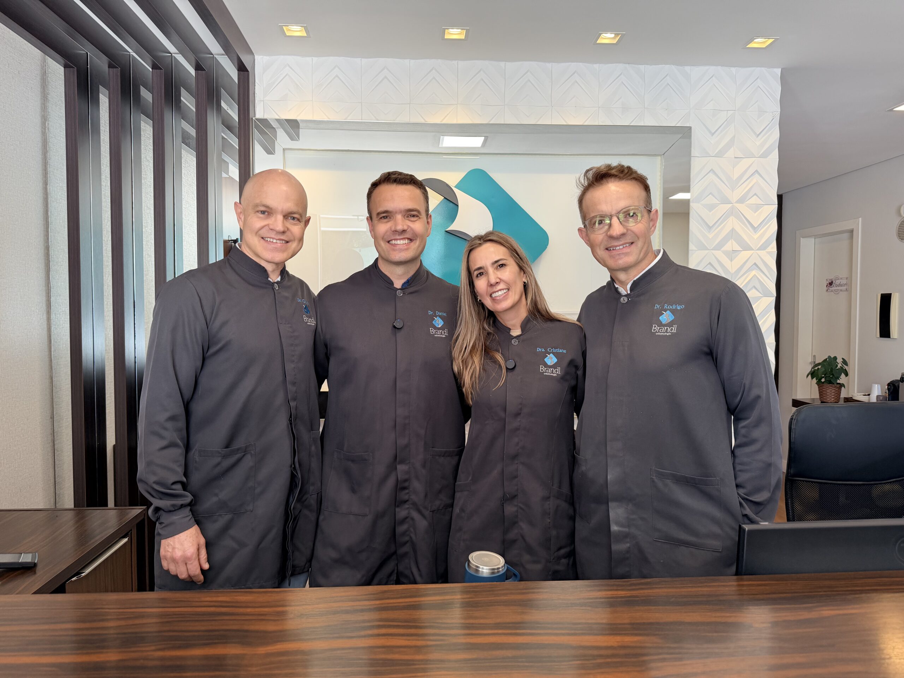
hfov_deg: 71.6
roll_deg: -0.4
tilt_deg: -2.0
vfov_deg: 56.8
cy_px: 339
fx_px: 627
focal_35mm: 24
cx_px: 452
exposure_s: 1/120
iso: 100
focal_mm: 6.76
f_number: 1.78
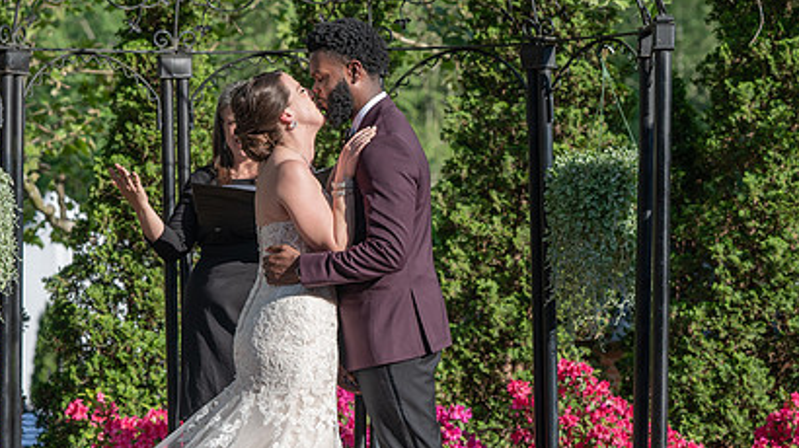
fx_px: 3134
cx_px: 320
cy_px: 291
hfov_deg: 14.5
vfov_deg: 8.2
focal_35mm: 148
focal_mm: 97
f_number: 4.5
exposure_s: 1/500
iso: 50
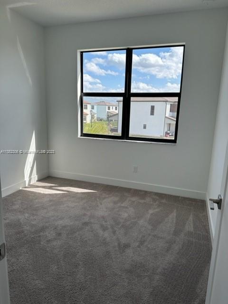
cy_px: 152
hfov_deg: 56.8
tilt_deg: -11.8
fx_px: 211
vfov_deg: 71.6
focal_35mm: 24
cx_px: 114
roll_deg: -1.4
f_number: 1.78
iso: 80
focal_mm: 6.86
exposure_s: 1/680
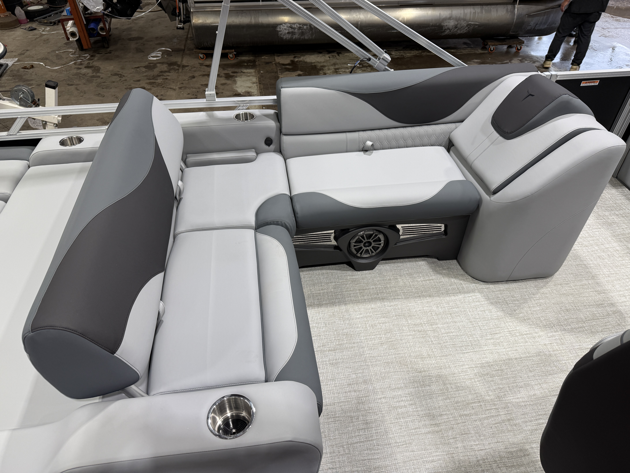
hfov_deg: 71.6
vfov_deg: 56.8
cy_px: 236
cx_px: 315
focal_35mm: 24
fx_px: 437
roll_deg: +0.3
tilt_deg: -39.7
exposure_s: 1/120
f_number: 1.78
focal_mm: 6.76
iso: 100
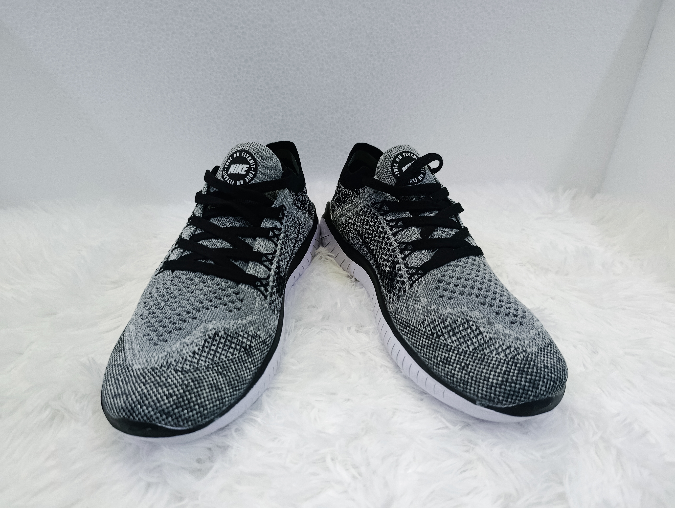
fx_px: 449
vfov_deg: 59.0
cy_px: 254
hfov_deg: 73.8
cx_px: 338
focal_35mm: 23
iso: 516
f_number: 1.65
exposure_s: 1/100
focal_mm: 6.11
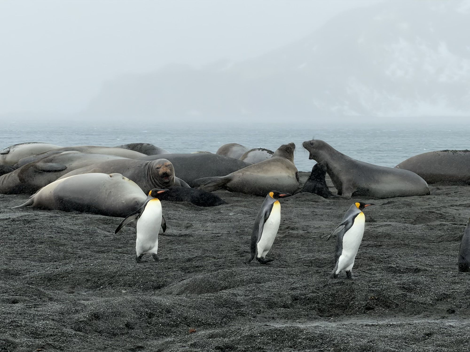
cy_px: 176
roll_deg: -0.2
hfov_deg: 9.9
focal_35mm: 200
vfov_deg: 7.4
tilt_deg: -1.2
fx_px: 2716
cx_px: 235
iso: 16
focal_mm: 16.89
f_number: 2.8
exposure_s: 1/894
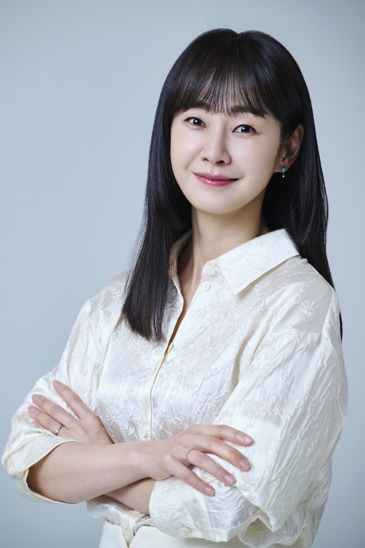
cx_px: 182
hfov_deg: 8.3
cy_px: 274
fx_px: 2509
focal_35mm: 165
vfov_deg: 12.5
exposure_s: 1/160
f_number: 4
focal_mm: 165
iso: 640
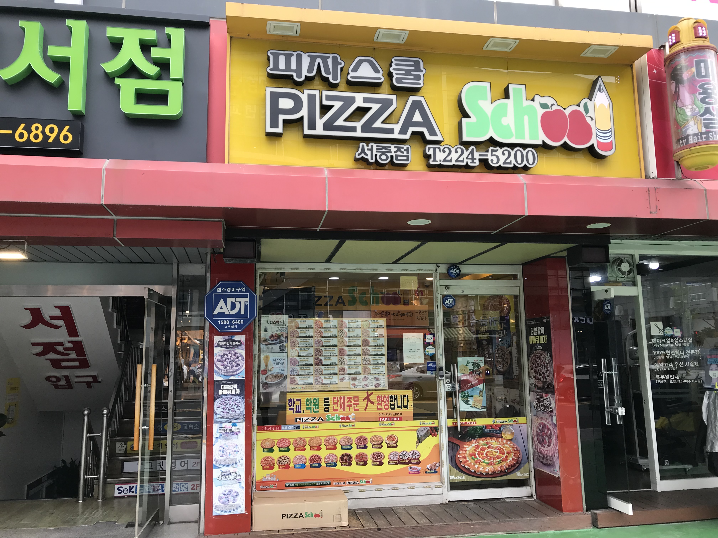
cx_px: 359
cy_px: 269
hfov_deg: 63.4
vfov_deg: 49.7
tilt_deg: +7.6
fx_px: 581
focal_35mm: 28
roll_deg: +1.5
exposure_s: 1/193
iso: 20
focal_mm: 3.99
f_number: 1.8
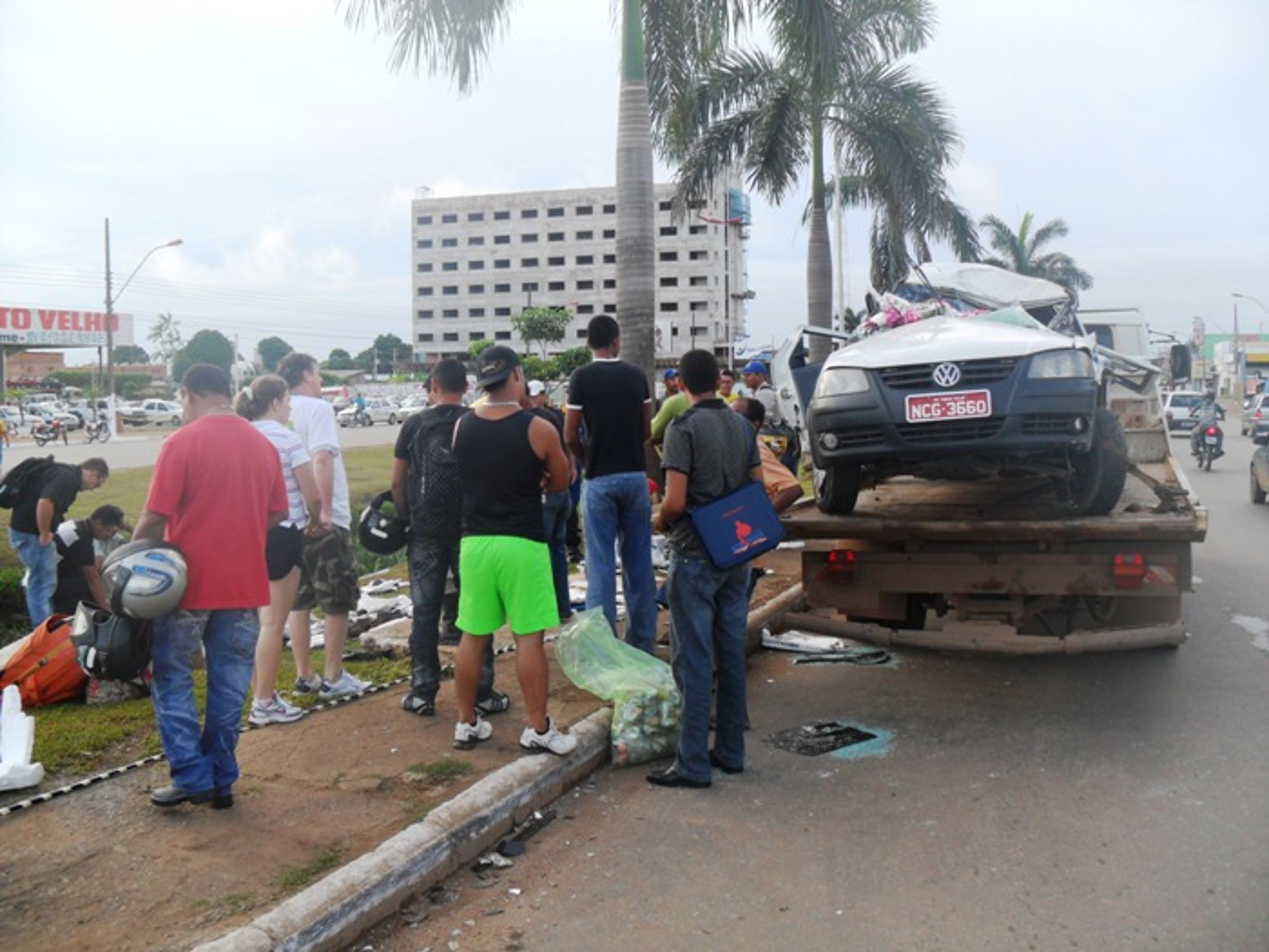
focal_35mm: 35
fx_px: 1283
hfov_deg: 52.6
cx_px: 634
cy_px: 476
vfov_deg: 40.7
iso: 80
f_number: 3
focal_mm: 6.3
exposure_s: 1/180
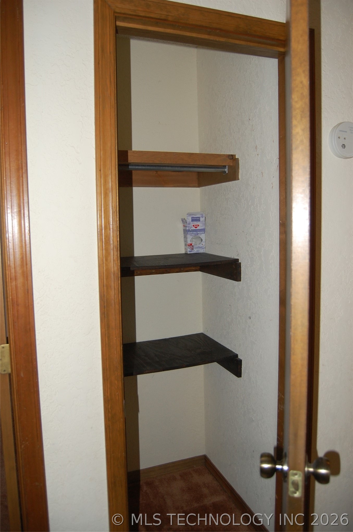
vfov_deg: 67.4
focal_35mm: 27
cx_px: 176
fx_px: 398
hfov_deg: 47.8
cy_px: 266
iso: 400
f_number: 3.5
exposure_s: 1/60
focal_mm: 18
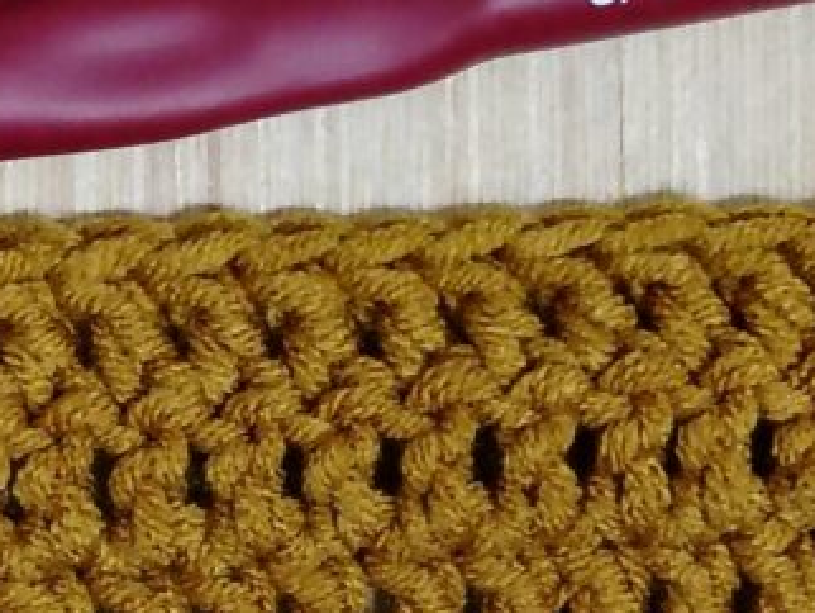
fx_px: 5396
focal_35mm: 229
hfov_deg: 8.6
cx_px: 301
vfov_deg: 6.5
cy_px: 528
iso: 781
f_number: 1.75
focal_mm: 5.25
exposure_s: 1/33.3
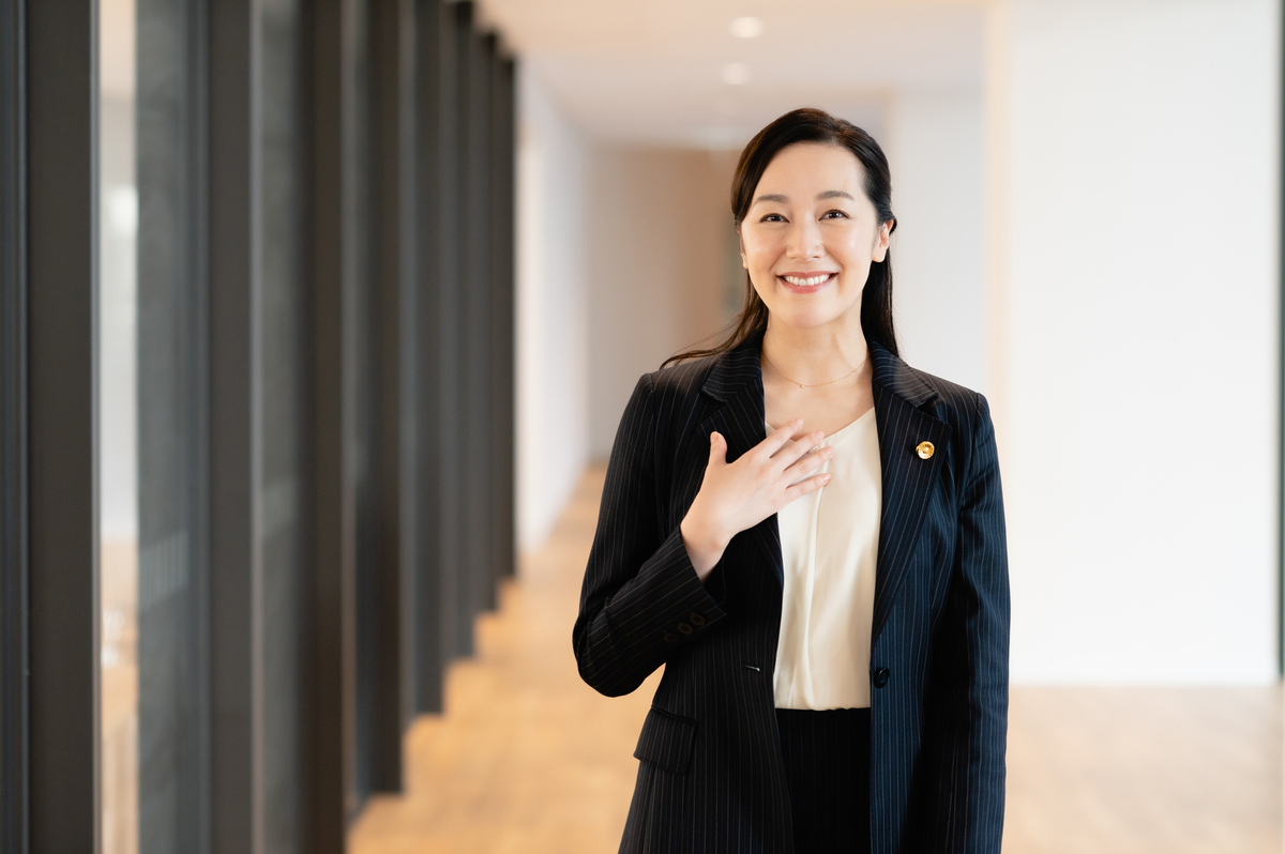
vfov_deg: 16.0
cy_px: 427
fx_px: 3031
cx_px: 642
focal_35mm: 85
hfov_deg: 23.9
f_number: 2.8
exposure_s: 1/160
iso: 800
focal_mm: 85
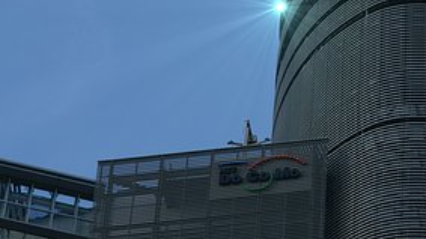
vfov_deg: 5.0
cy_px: 59
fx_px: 2721
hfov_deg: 8.9
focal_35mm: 241
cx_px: 313
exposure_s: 1/250
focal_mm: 85
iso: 100
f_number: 9
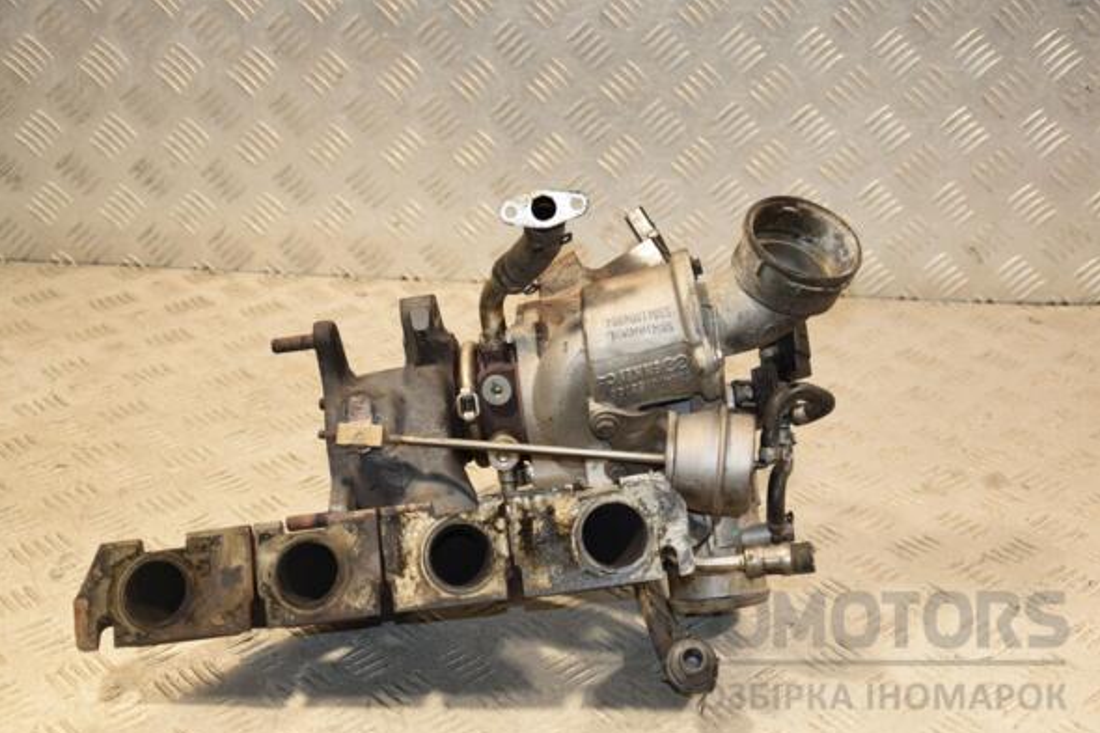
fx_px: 1772
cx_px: 544
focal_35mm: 58
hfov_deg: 34.5
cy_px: 371
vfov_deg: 23.4
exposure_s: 1/160
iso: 800
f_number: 5
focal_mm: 38
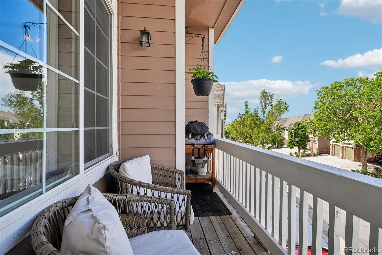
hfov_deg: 95.0
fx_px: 175
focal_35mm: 16
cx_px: 191
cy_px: 128
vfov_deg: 72.0
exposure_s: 1/200
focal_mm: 11
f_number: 8
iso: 100
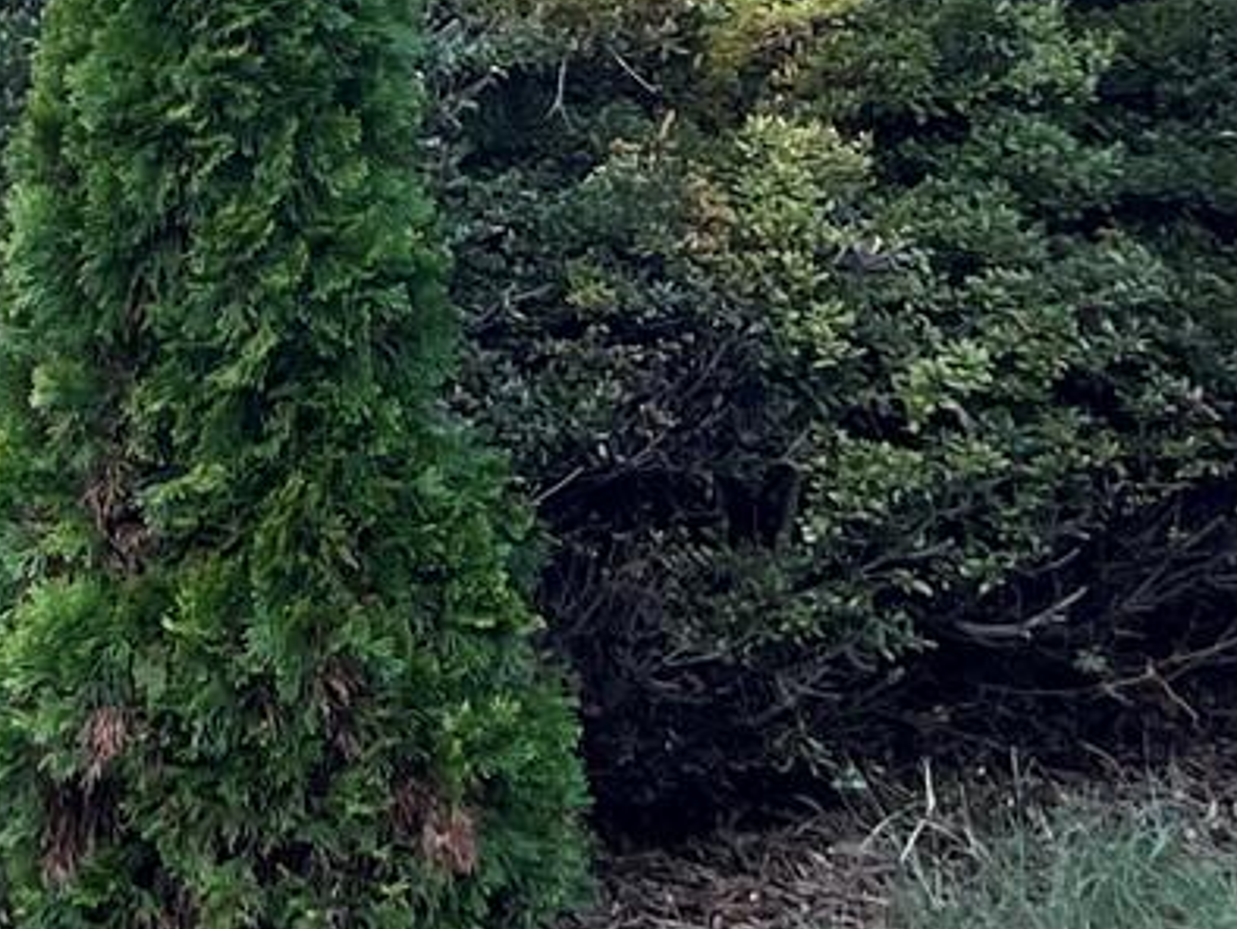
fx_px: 4827
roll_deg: +0.4
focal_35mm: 135
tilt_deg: +4.8
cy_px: -549
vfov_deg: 10.5
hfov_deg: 14.1
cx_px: -342
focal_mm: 5.7
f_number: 1.5
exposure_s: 1/343
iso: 50
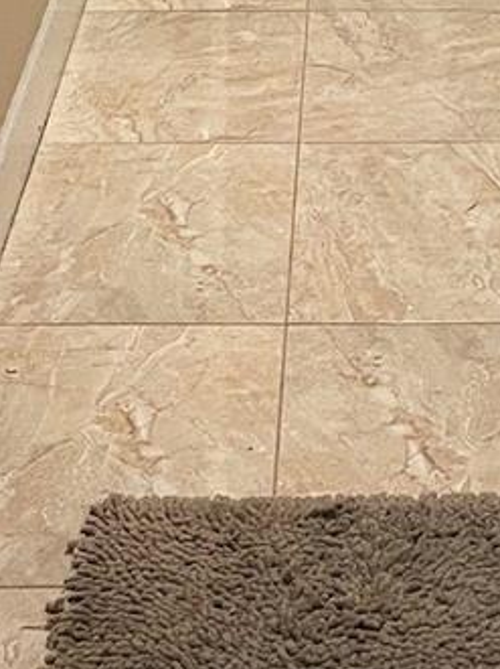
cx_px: 455
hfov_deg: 16.0
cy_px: -231
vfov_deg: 19.6
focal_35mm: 91
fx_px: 1755
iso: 200
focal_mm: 5.1
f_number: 1.6
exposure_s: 1/60
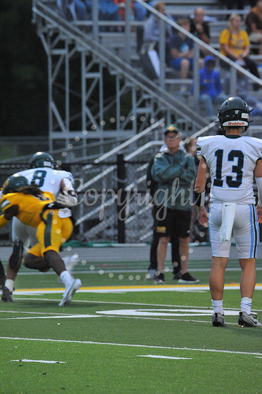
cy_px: 197
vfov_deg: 4.5
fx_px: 5027
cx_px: 131
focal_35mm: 460
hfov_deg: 3.0
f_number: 11
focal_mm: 460
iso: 6400
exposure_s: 1/200
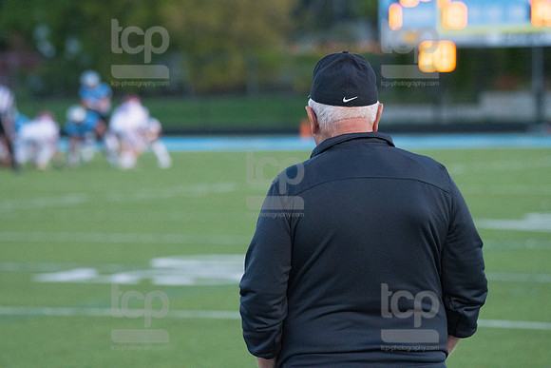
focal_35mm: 200
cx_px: 276
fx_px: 3062
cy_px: 184
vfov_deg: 6.9
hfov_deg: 10.3
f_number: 5.6
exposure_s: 1/2000
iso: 6400
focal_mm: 200
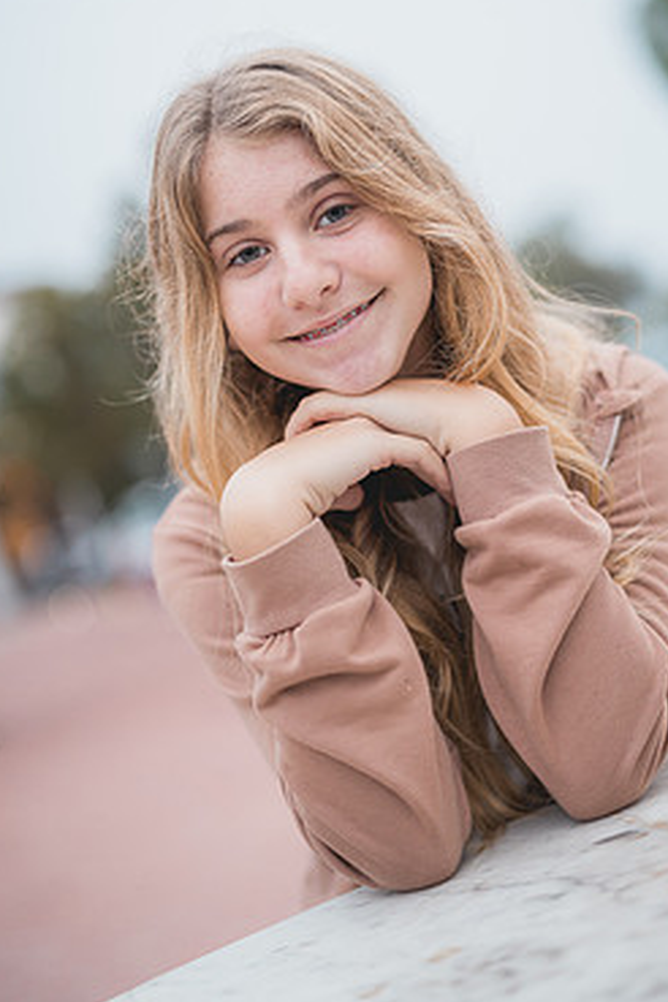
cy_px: 396
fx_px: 1698
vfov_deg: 32.8
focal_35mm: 61
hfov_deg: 22.2
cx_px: 391
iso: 800
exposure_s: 1/400
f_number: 1.4
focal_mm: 50
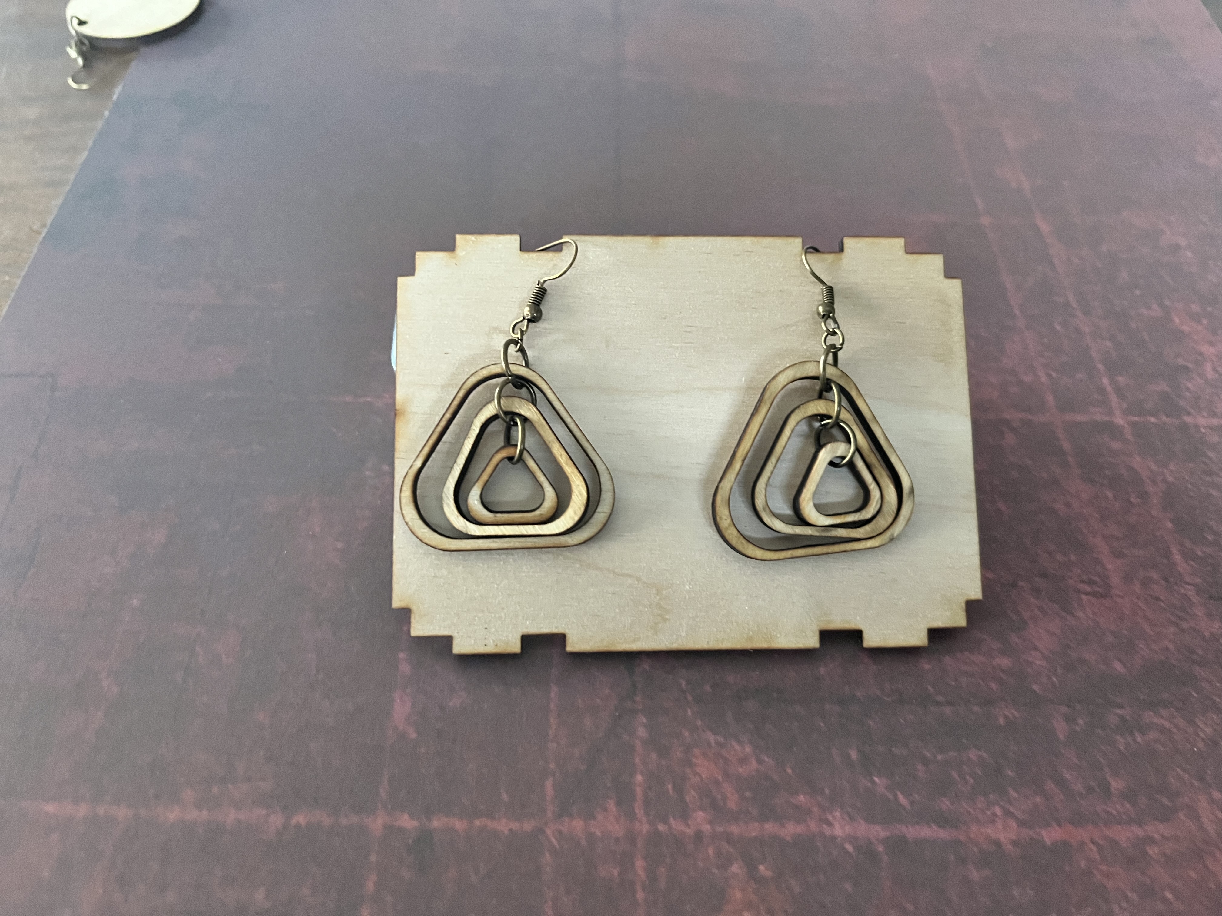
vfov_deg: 53.1
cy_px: 458
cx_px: 611
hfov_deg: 67.3
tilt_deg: -55.4
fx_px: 918
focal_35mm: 26
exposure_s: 1/40
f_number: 1.6
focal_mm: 5.1
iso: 640
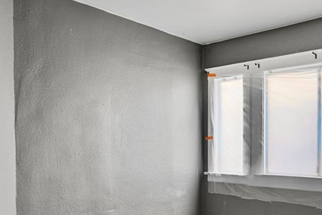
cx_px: 260
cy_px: 153
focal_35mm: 35
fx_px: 313
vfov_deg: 37.2
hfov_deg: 50.9
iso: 500
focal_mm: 16
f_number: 8
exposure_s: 1/1.25
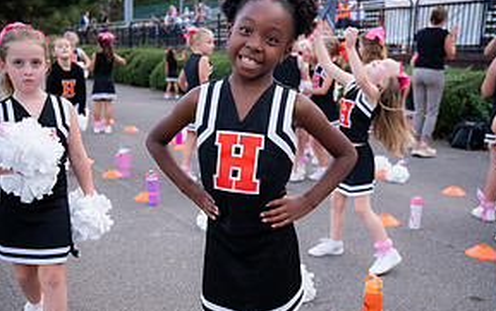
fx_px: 622
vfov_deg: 28.0
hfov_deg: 43.5
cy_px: 187
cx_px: 255
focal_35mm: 46
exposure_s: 1/400
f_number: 4
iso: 640
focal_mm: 29
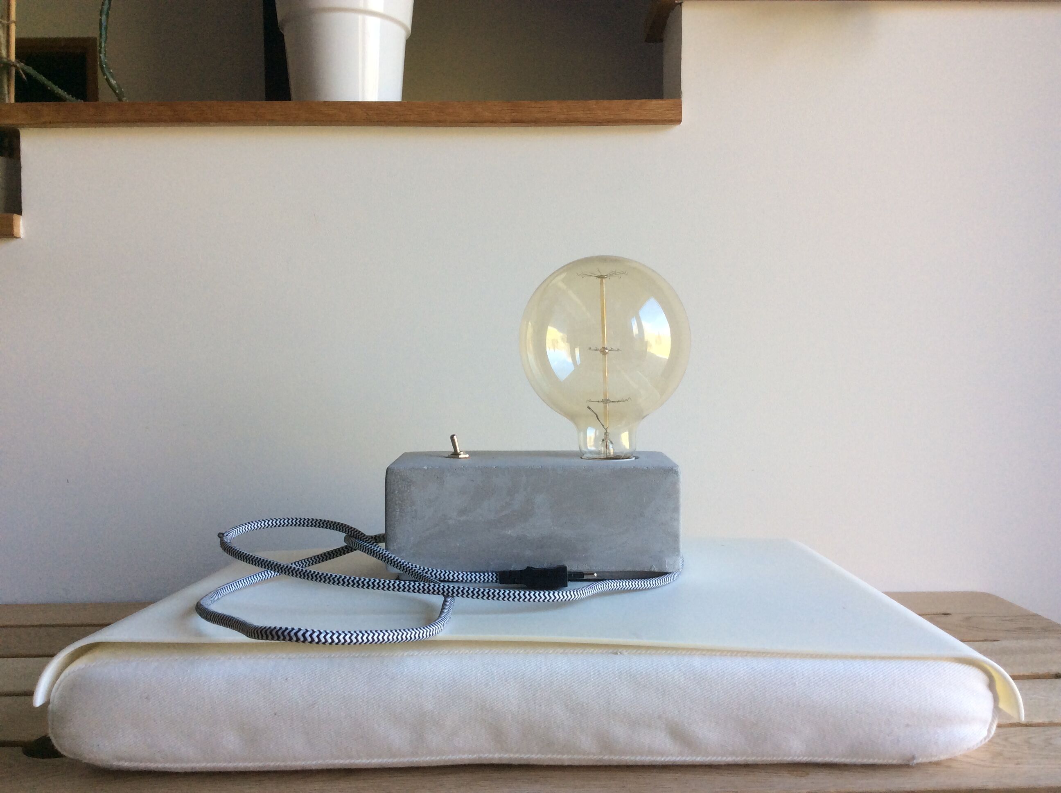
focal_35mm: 32
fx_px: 979
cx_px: 530
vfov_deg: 44.1
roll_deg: +1.3
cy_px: 396
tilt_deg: -1.6
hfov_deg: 56.9
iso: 32
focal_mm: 3.3
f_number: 2.4
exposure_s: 1/50
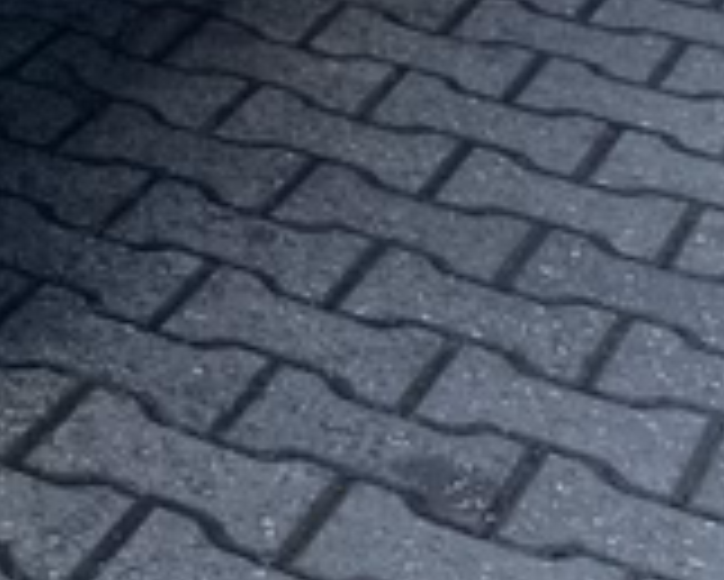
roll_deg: -2.3
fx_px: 2702
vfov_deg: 10.8
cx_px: -877
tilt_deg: -6.3
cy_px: -719
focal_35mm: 126
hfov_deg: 12.7
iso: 50
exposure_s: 1/1233
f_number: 1.6
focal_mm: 4.2
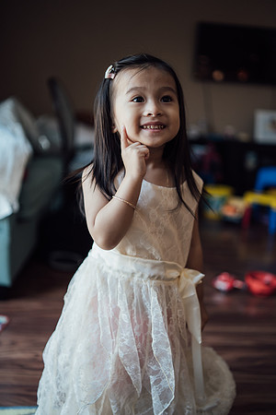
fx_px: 402
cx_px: 138
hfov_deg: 37.9
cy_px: 208
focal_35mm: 35
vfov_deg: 54.4
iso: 320
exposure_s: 1/400
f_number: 1.4
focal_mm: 35
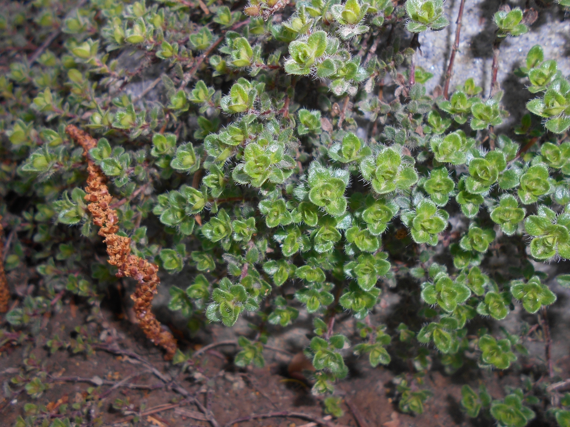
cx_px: 285
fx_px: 494
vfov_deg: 46.8
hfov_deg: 60.0
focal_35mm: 30
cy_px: 214
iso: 80
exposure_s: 1/50
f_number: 8.5
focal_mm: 5.1
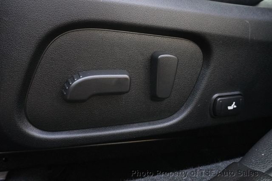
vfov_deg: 39.9
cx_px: 136
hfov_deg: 57.2
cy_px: 90
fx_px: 249
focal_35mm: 33
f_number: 9
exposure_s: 1/250
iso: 6400
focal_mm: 22
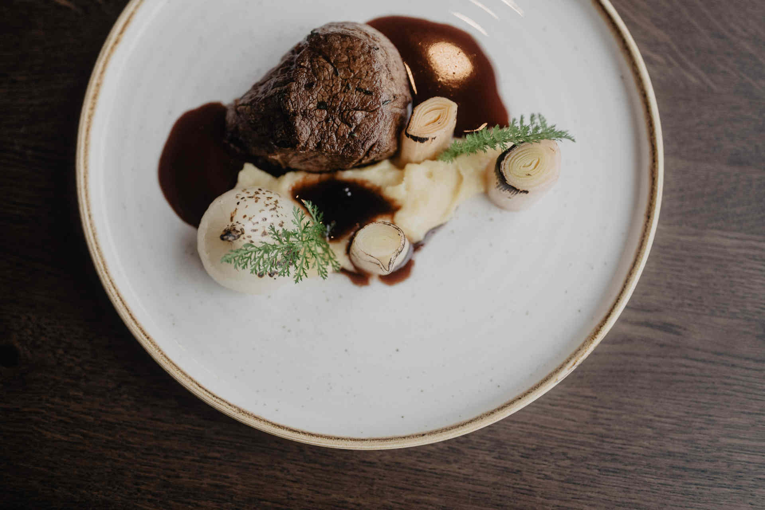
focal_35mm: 50
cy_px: 255
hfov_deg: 39.6
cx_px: 382
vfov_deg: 27.0
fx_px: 1062
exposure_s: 1/320
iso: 640
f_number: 1.8
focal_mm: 50
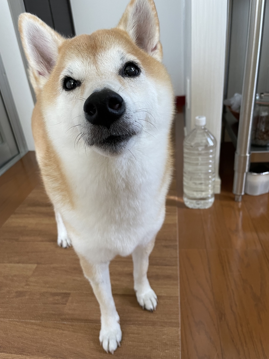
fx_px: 269
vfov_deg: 67.3
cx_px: 134
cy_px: 180
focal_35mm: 26
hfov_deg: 53.1
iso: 125
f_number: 1.6
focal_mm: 4.2
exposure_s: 1/68
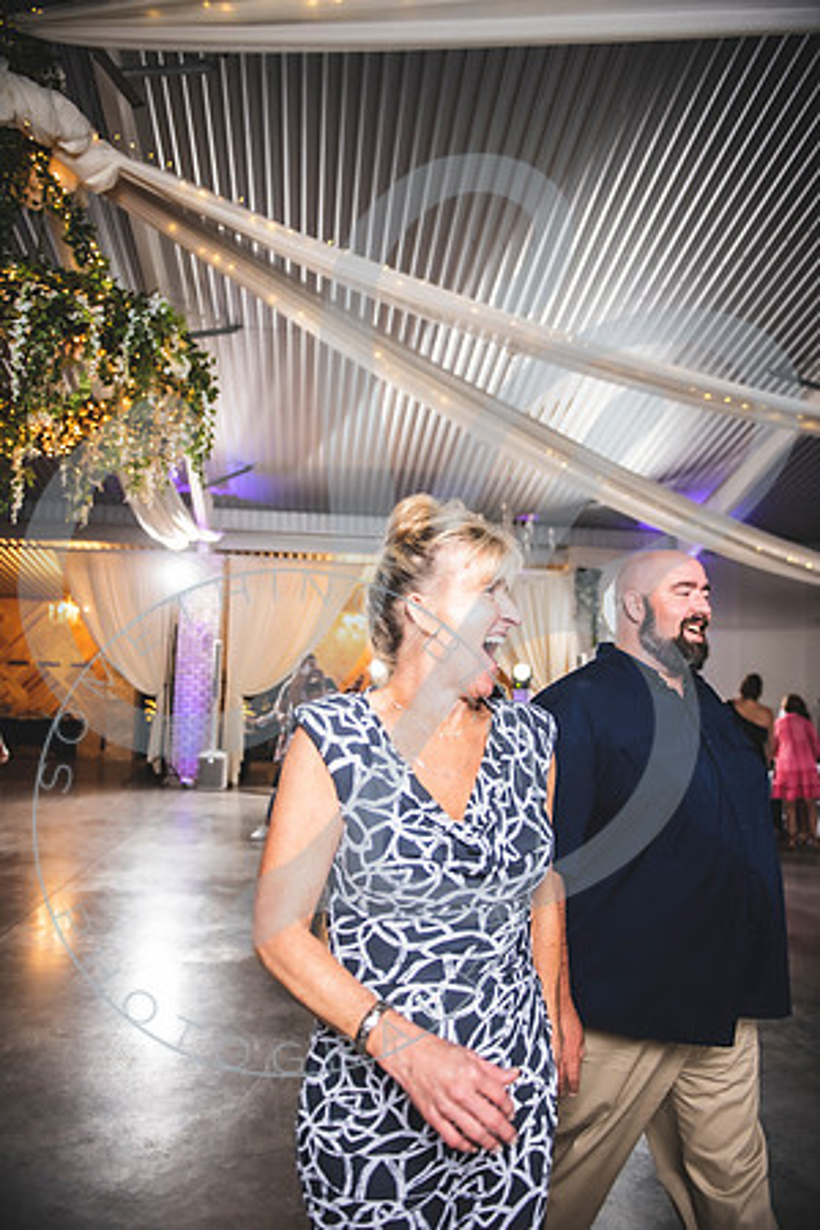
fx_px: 820
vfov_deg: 73.7
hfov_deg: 53.1
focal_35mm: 24
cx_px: 410
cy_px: 615
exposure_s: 1/125
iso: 1000
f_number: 2.8
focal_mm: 24
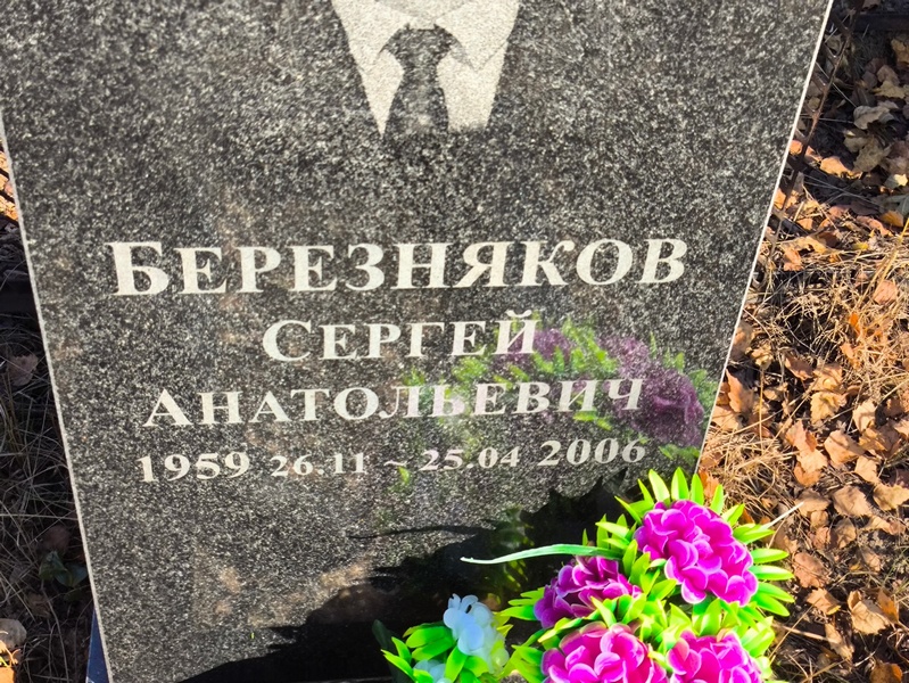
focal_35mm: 50
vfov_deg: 29.1
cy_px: 342
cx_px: 454
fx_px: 1314
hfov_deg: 38.2
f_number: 1.7
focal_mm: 4.71
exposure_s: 1/649
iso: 50
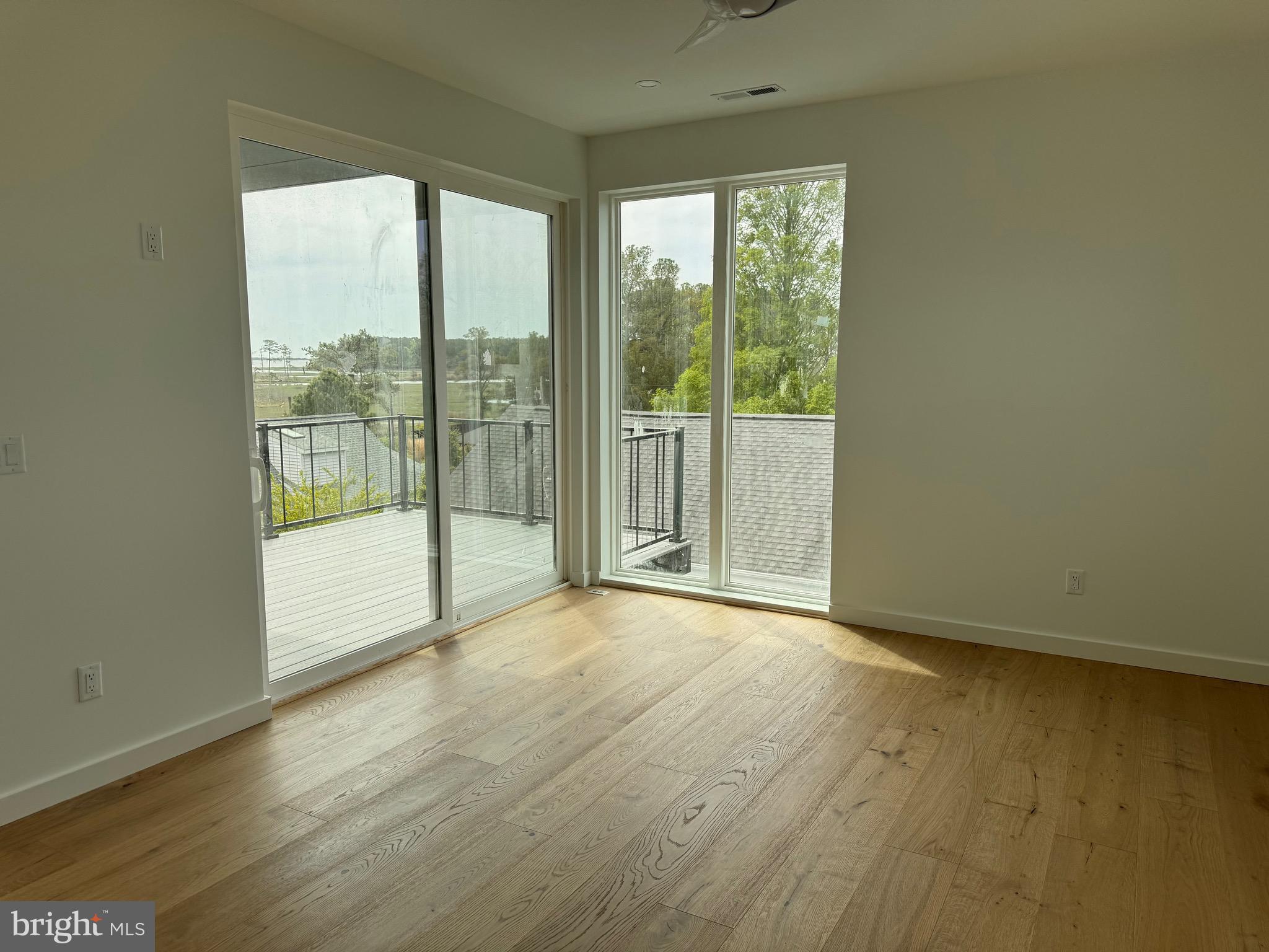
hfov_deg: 71.6
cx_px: 634
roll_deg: +0.1
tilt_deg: -8.2
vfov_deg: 56.8
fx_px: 880
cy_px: 476
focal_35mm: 24
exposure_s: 1/1524
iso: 80
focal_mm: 6.76
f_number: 1.78
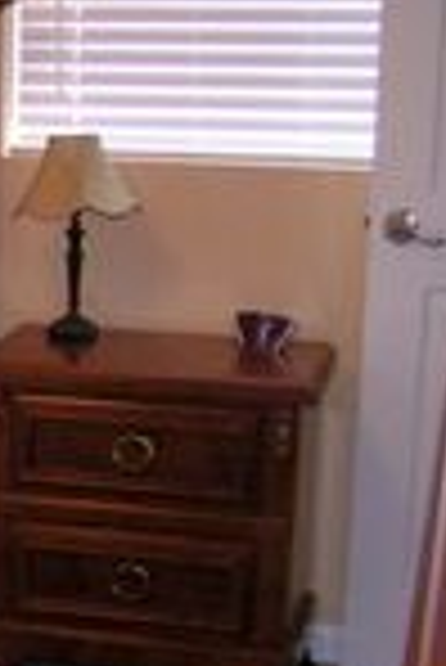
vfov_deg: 20.6
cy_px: 490
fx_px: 1817
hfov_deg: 13.0
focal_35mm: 98
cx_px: -284
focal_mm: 5.8
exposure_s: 1/40
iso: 200
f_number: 2.8
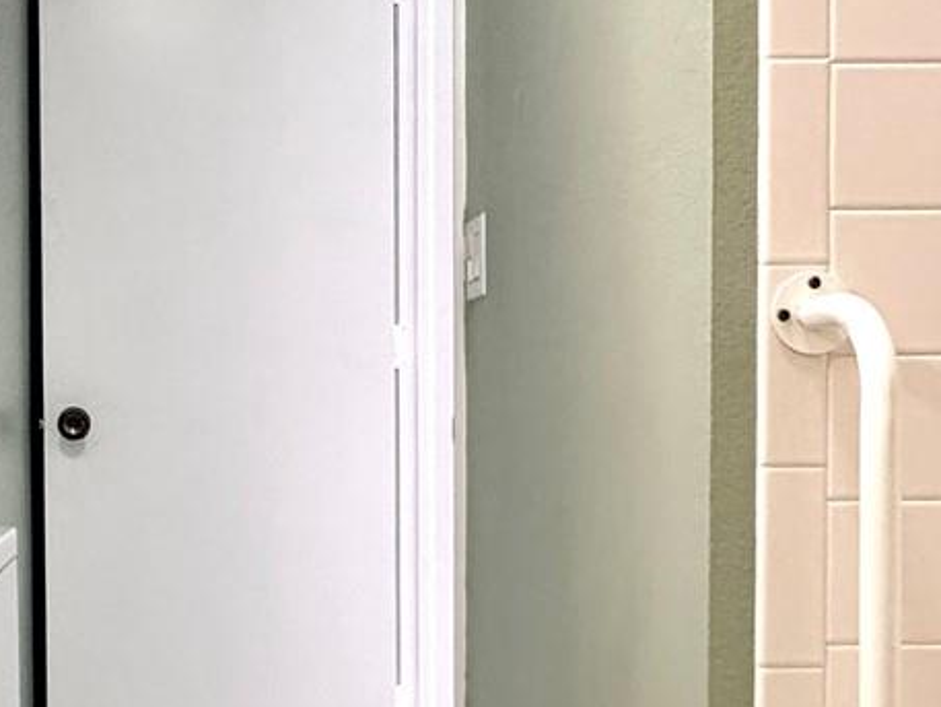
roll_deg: -1.3
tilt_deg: -2.1
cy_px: 434
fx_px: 1332
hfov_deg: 37.5
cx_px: 183
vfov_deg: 29.6
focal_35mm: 49
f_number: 2.2
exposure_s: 1/120
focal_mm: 2.22
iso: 200
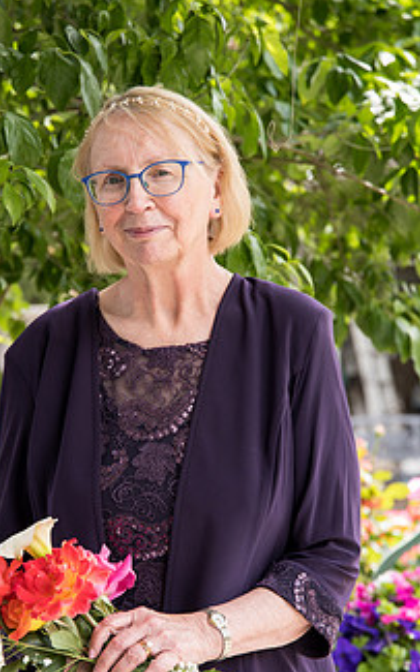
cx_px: 153
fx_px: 1704
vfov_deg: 22.3
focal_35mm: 93
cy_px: 416
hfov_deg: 14.0
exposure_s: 1/500
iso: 400
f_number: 4
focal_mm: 66
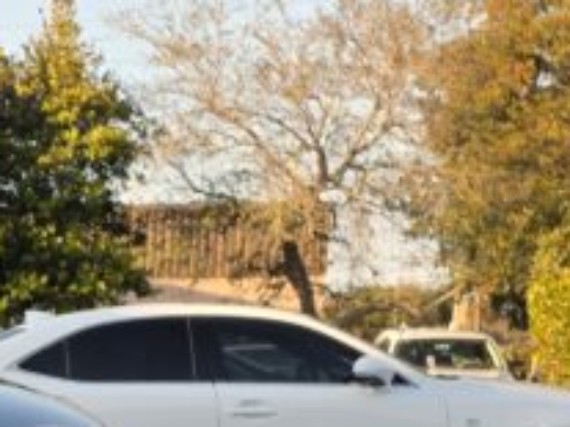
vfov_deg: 12.1
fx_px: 1876
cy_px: 727
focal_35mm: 114
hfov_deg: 14.7
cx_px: -515
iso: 80
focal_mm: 6.25
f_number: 1.7
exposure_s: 1/1501
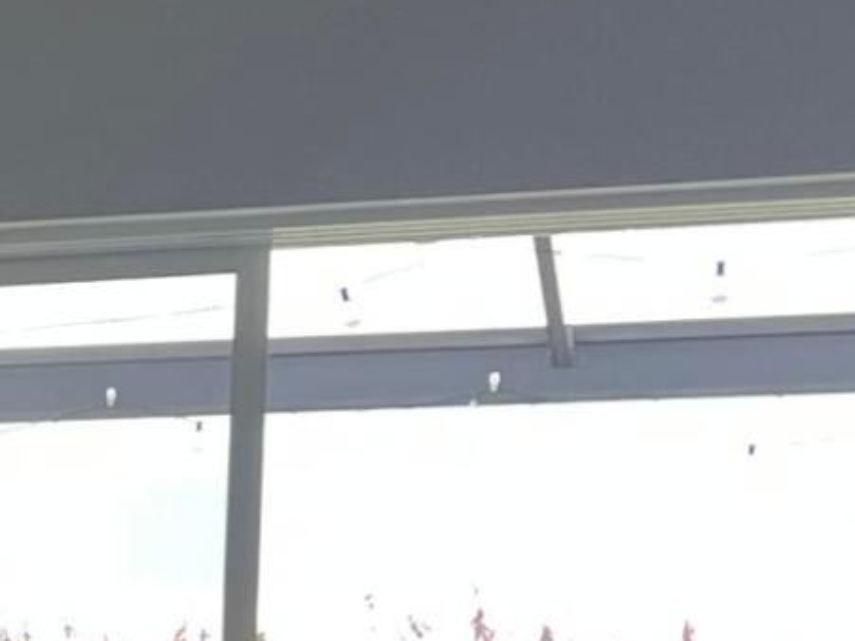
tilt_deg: -1.0
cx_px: -940
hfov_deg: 10.7
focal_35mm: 166
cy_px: 918
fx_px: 4099
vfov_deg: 8.8
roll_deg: -0.7
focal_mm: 5.7
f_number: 1.5
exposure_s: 1/120
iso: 64
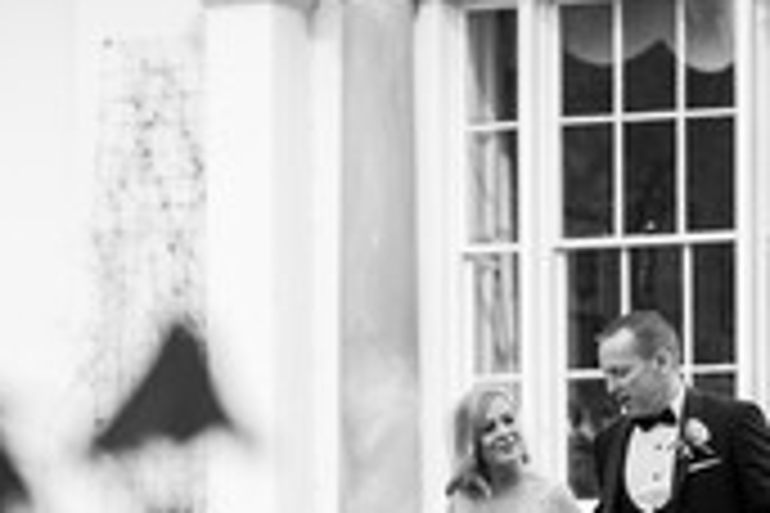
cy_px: 407
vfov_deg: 3.9
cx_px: 594
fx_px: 7571
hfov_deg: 5.8
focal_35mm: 354
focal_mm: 150
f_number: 4.5
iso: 160
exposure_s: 1/400
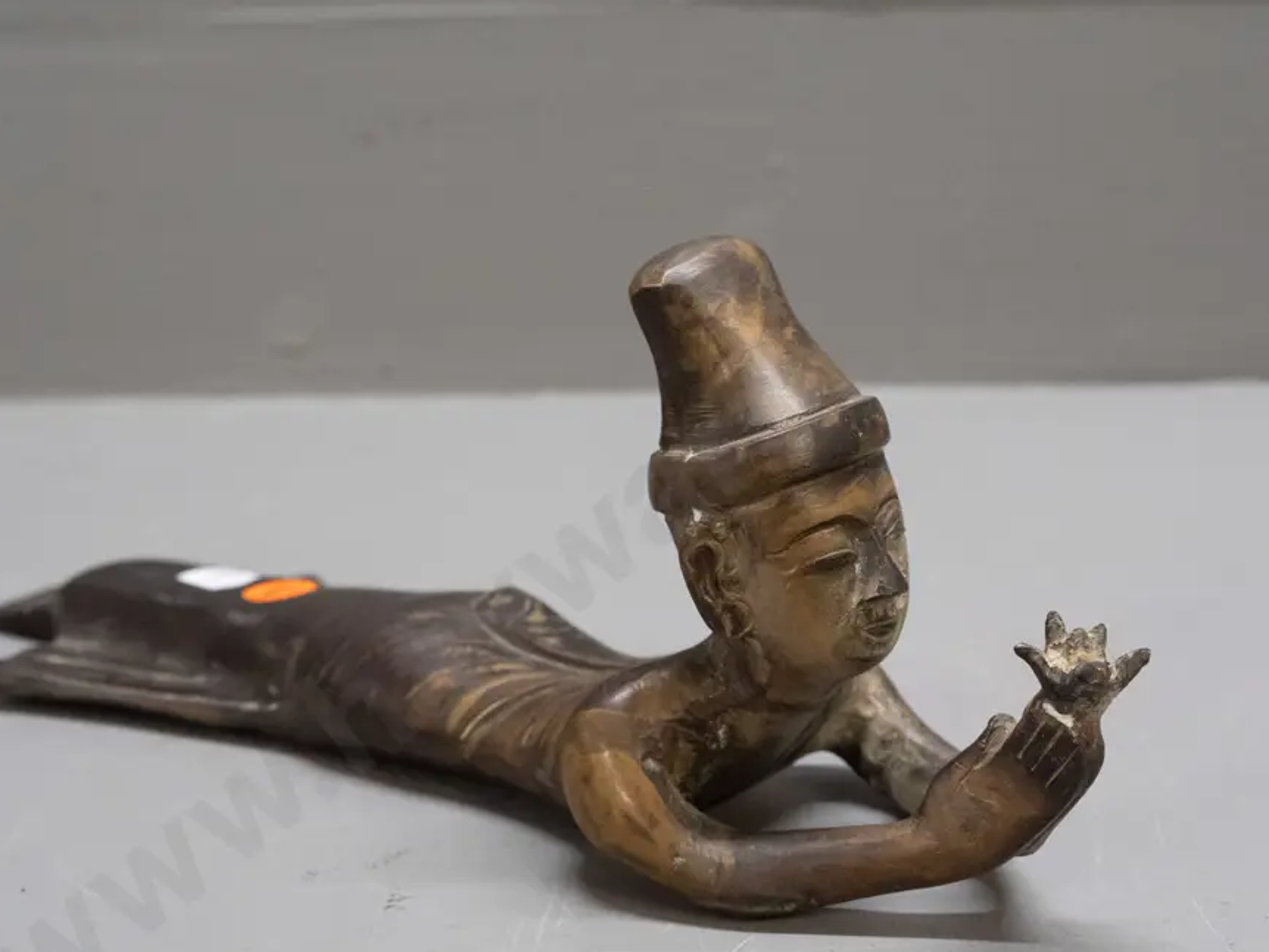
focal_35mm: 57
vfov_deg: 25.7
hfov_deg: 33.8
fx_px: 2090
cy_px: 539
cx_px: 609
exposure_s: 1/160
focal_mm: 24
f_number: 5
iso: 3200
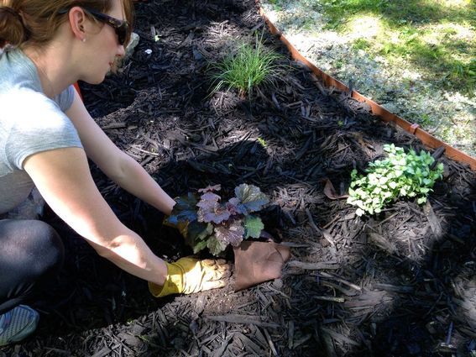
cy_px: 178
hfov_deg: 55.4
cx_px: 238
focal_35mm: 33
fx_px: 454
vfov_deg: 42.9
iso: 50
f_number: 2.4
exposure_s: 1/120
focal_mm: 4.12
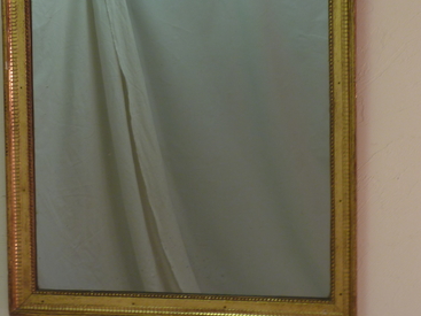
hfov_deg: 23.0
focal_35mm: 85
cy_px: 88
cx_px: 237
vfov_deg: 17.3
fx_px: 1033
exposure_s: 1/8
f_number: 3.8
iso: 80
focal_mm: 8.5
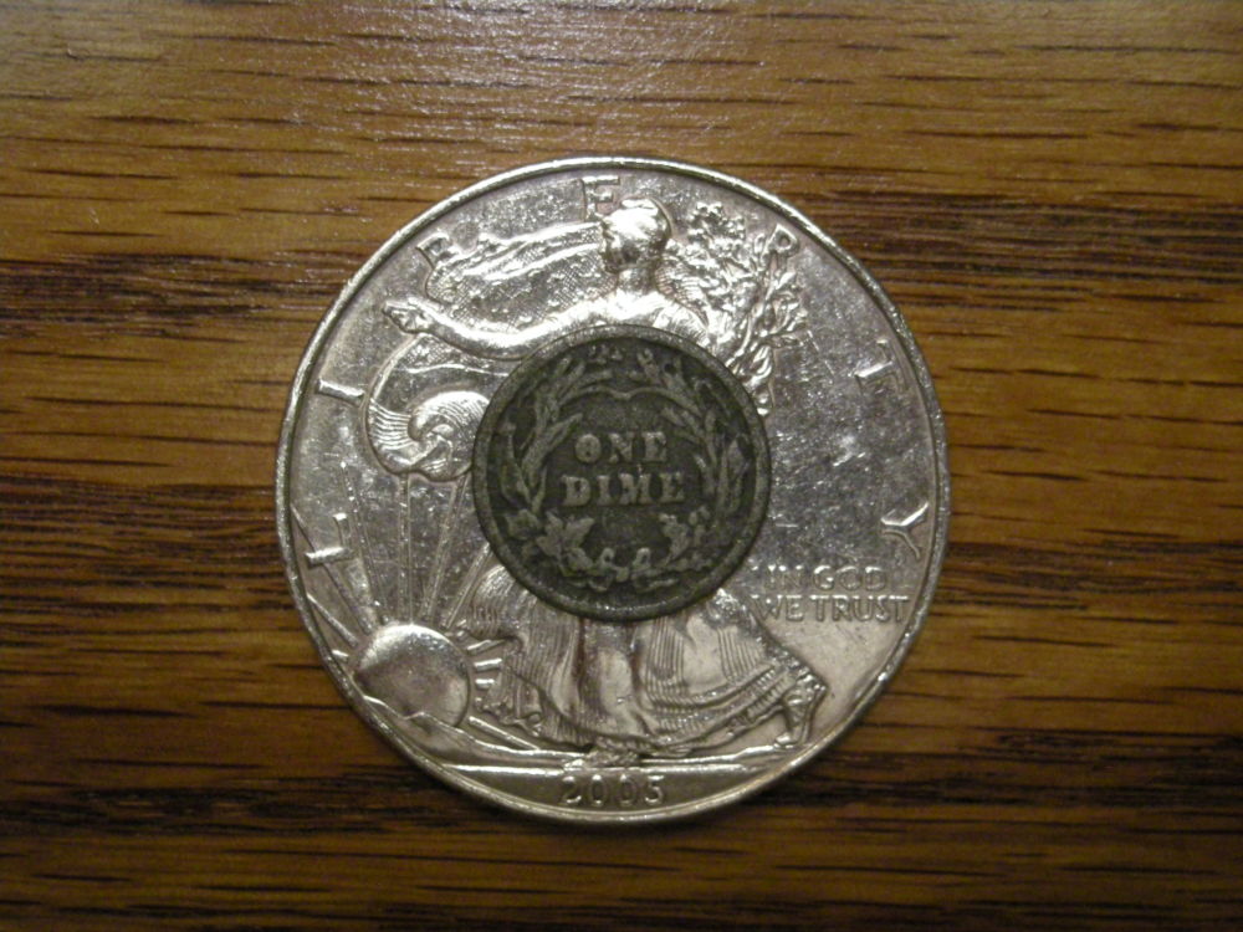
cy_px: 466
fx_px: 2729
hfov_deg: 25.7
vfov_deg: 19.4
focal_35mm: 76
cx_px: 622
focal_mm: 12.3
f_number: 3.9
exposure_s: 1/55.1
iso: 400
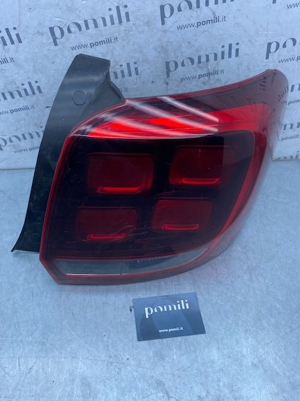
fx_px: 335
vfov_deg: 61.7
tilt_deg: -47.6
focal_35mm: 29
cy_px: 207
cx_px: 136
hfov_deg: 48.1
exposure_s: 1/685
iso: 32
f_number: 1.8
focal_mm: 4.25
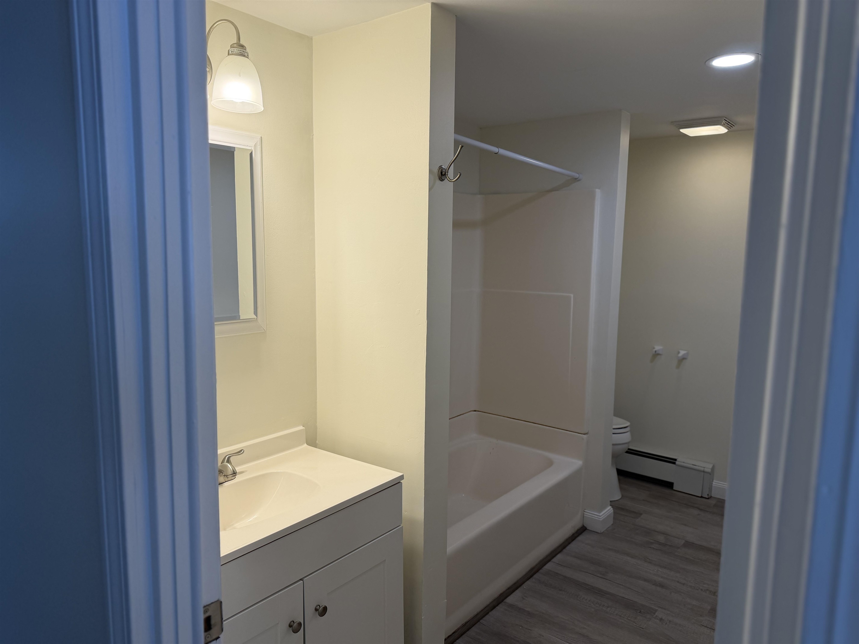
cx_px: 430
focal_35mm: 24
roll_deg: -0.4
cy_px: 322
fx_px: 596
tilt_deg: -7.6
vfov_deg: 56.8
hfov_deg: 71.6
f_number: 1.78
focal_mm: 6.76
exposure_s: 1/237
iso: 80
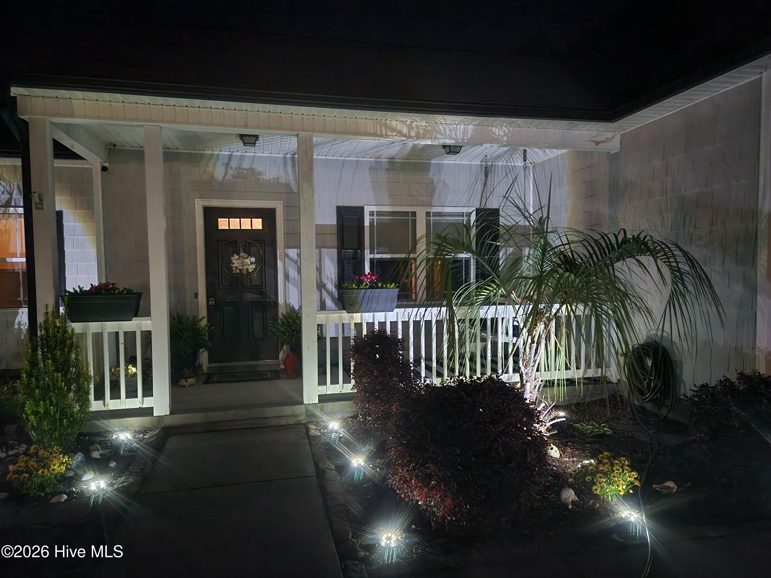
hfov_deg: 73.9
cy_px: 289
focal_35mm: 23
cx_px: 386
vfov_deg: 58.9
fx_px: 512
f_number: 1.8
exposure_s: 1/9.99
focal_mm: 5.4
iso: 1250
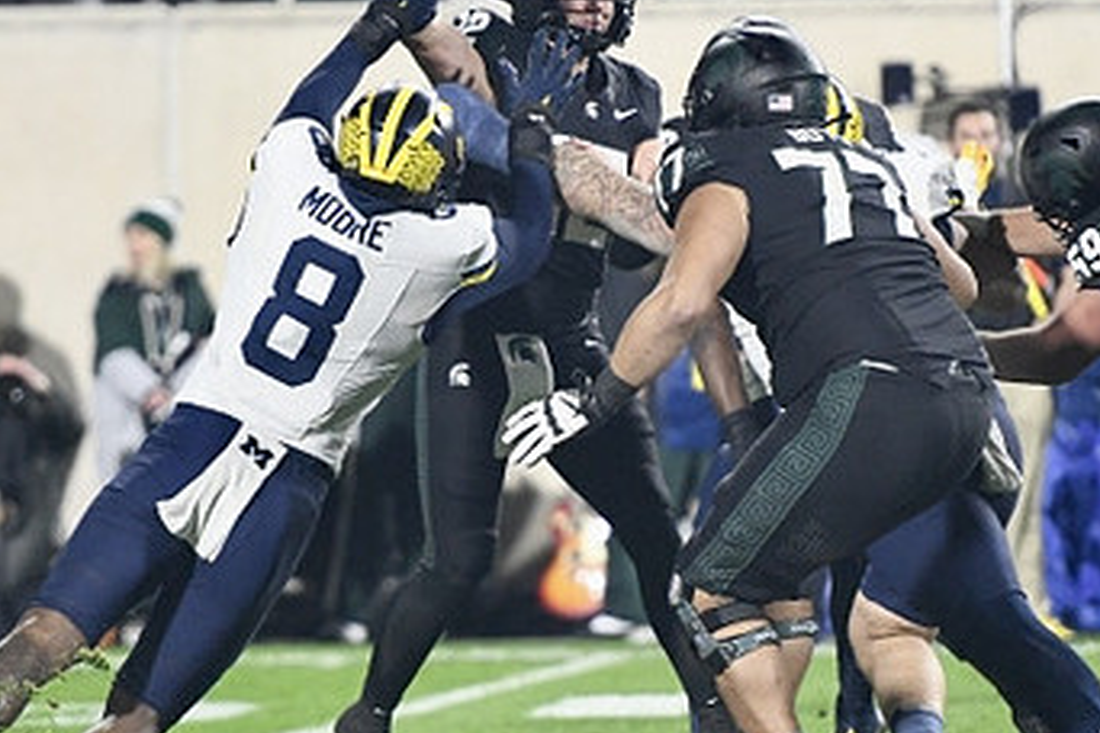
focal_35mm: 509
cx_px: 569
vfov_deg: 2.7
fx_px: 15552
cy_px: 354
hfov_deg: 4.1
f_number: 2.8
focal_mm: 200
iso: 3200
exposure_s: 1/1250
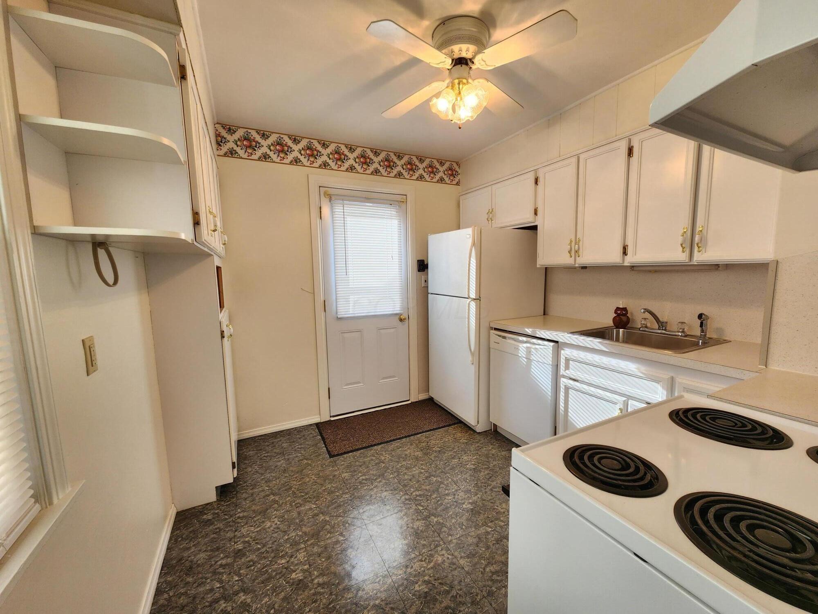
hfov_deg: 106.2
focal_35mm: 13
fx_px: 307
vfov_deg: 89.9
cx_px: 409
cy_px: 307
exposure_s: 1/60
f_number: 2.2
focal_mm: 2.2
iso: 100
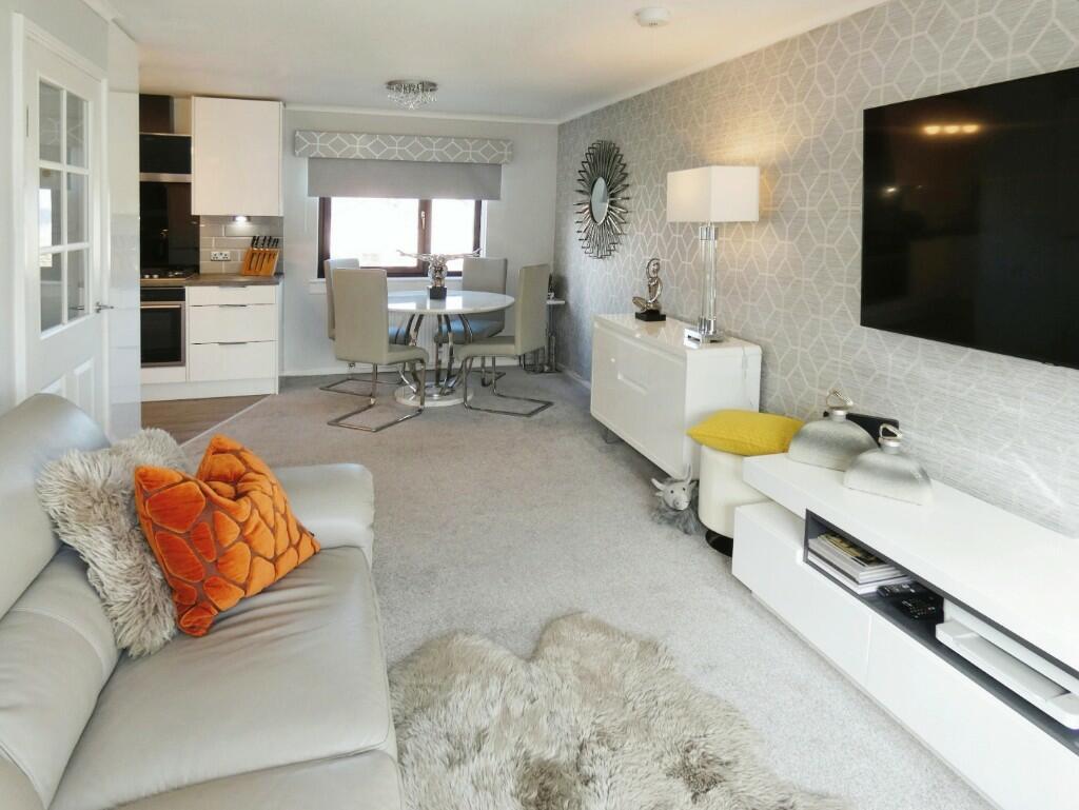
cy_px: 405
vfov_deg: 66.0
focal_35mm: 20
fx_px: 624
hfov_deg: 81.7
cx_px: 540
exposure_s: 1/60
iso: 100
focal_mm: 3.6
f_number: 2.8
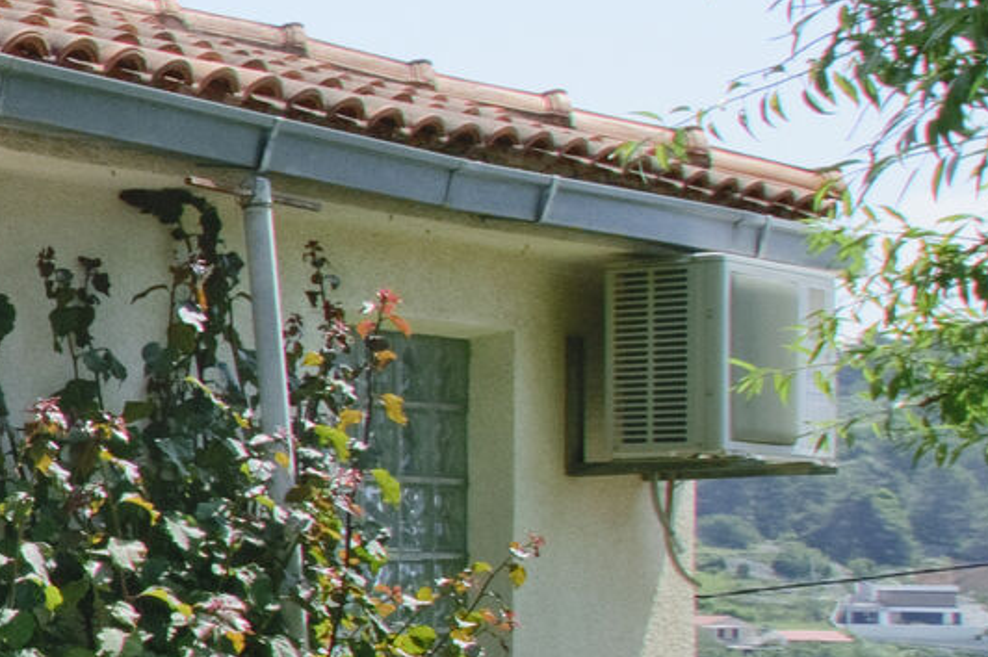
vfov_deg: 17.1
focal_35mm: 79
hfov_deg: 14.8
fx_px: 2167
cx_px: -1423
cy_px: 522
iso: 200
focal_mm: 10
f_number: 9
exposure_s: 1/320
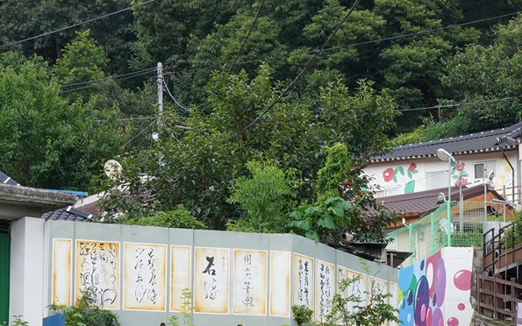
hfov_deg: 17.0
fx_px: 1707
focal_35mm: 120
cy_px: 388
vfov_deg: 10.7
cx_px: 526
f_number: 11
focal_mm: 35
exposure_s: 1/100
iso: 200
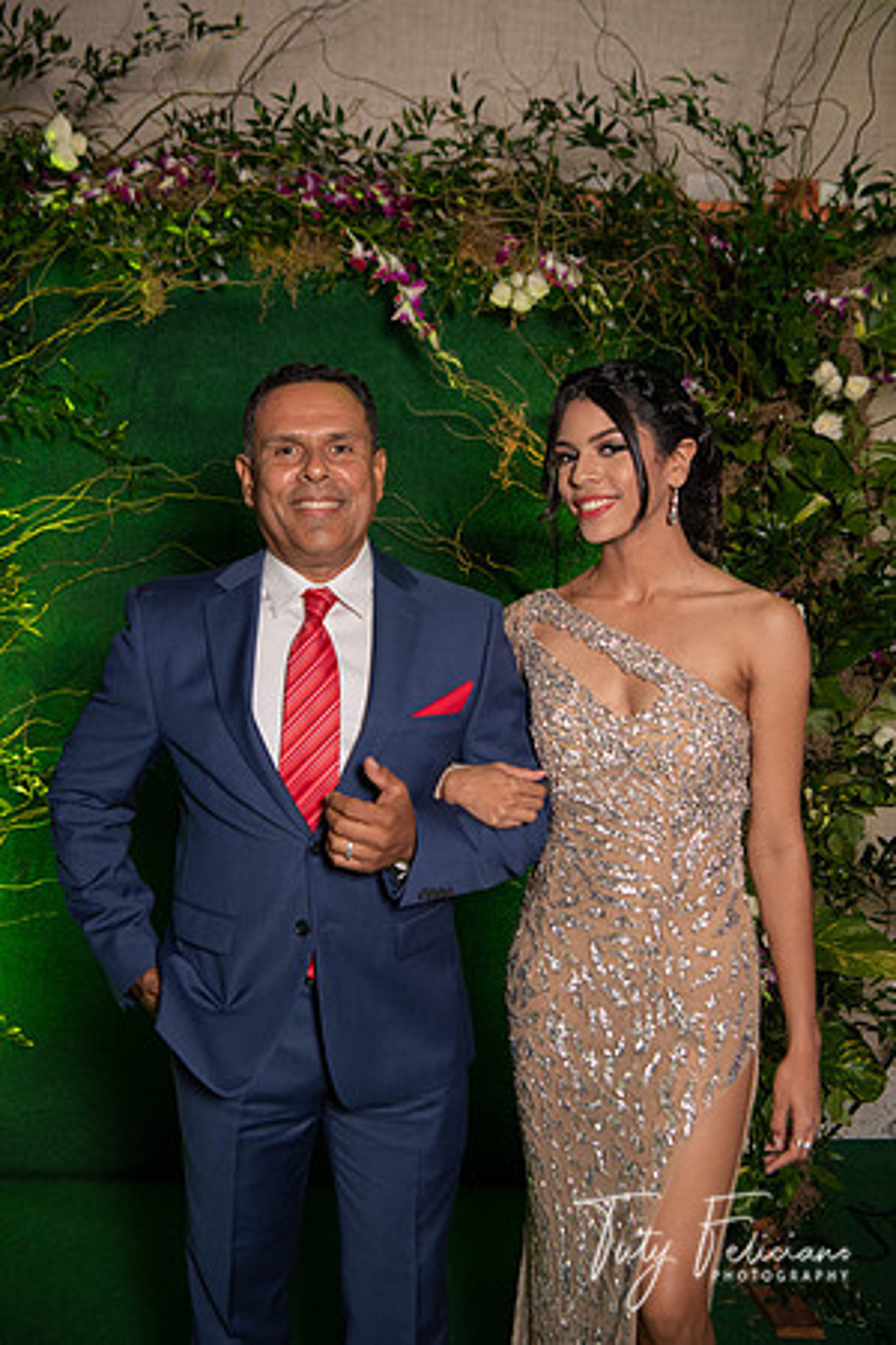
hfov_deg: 30.5
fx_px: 1643
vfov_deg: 44.5
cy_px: 672
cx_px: 448
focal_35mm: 44
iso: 800
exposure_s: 1/50
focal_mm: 44
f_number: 4.5
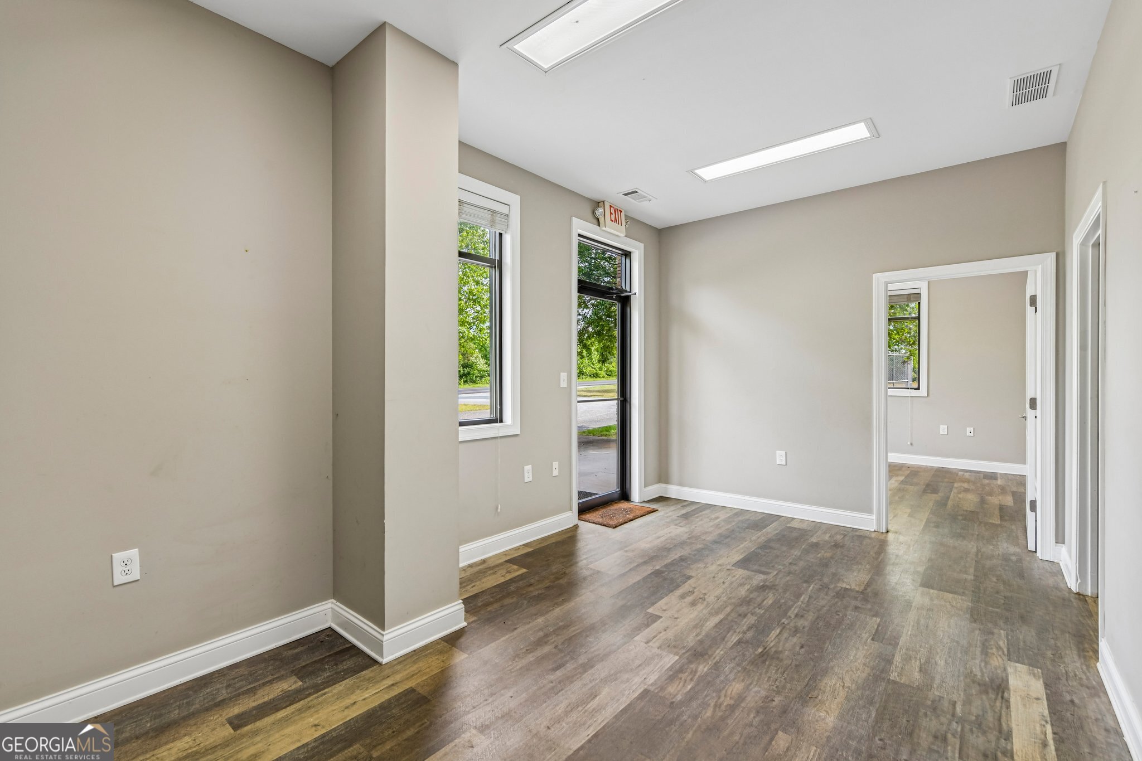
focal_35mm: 16
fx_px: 507
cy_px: 380
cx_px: 571
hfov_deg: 96.7
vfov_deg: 73.7
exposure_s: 1/60
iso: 400
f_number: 8
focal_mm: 16
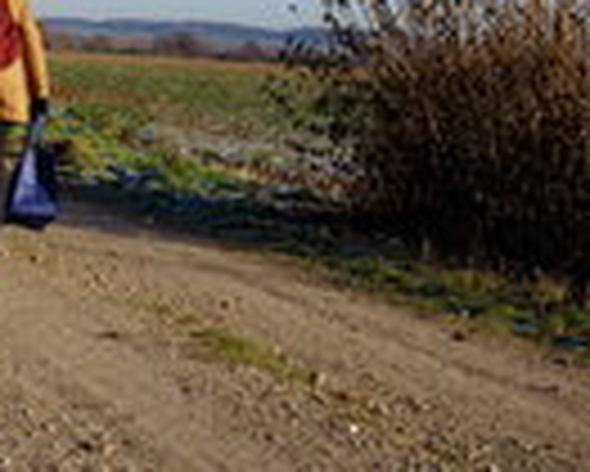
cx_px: -171
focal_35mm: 100
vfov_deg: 14.8
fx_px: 1747
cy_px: -115
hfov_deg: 17.9
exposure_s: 1/640
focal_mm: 35
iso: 100
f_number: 5.6
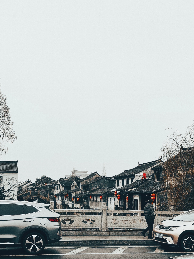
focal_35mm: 48
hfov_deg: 30.3
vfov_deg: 39.7
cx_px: 97
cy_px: 130
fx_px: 359
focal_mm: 6.86
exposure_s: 1/850
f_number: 1.8
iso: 64
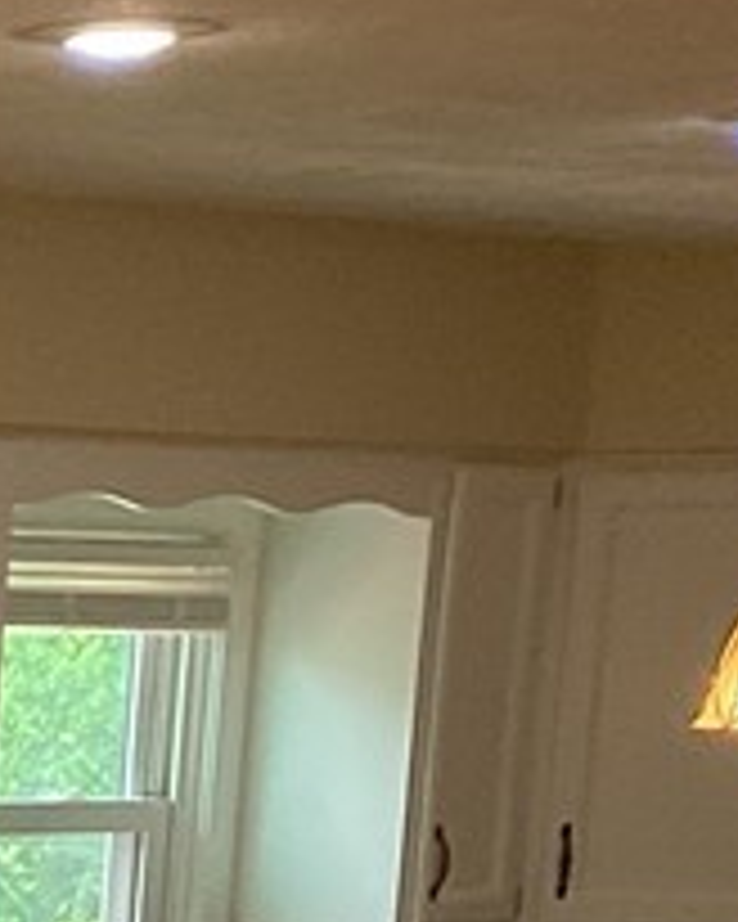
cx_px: -1426
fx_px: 4123
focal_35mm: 151
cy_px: 1516
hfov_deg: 8.6
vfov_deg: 12.0
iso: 50
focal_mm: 3.3
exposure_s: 1/100
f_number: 2.4
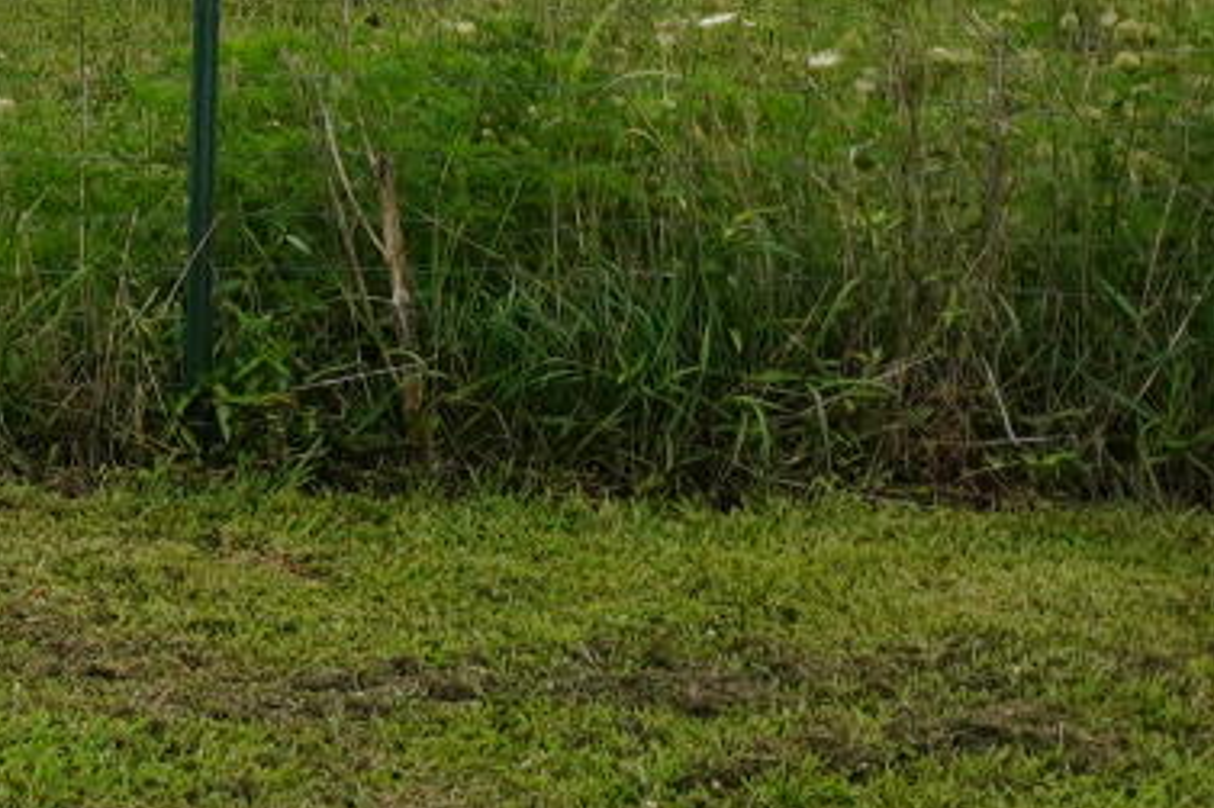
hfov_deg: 9.7
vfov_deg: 7.1
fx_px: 6438
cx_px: -1526
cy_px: -209
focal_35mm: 191
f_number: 5
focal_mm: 16
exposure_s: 1/200
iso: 100
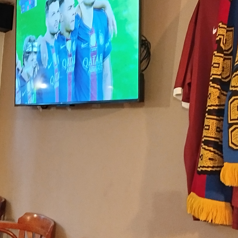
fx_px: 404
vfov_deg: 32.7
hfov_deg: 32.7
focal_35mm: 52
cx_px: 97
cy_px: 101
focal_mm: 5.31
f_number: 1.7
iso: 2000
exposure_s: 1/17
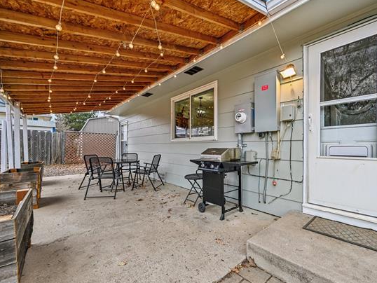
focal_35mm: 16
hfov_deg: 94.0
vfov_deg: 78.1
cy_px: 145
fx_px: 174
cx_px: 213
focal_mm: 14
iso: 90
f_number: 8
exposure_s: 1/15
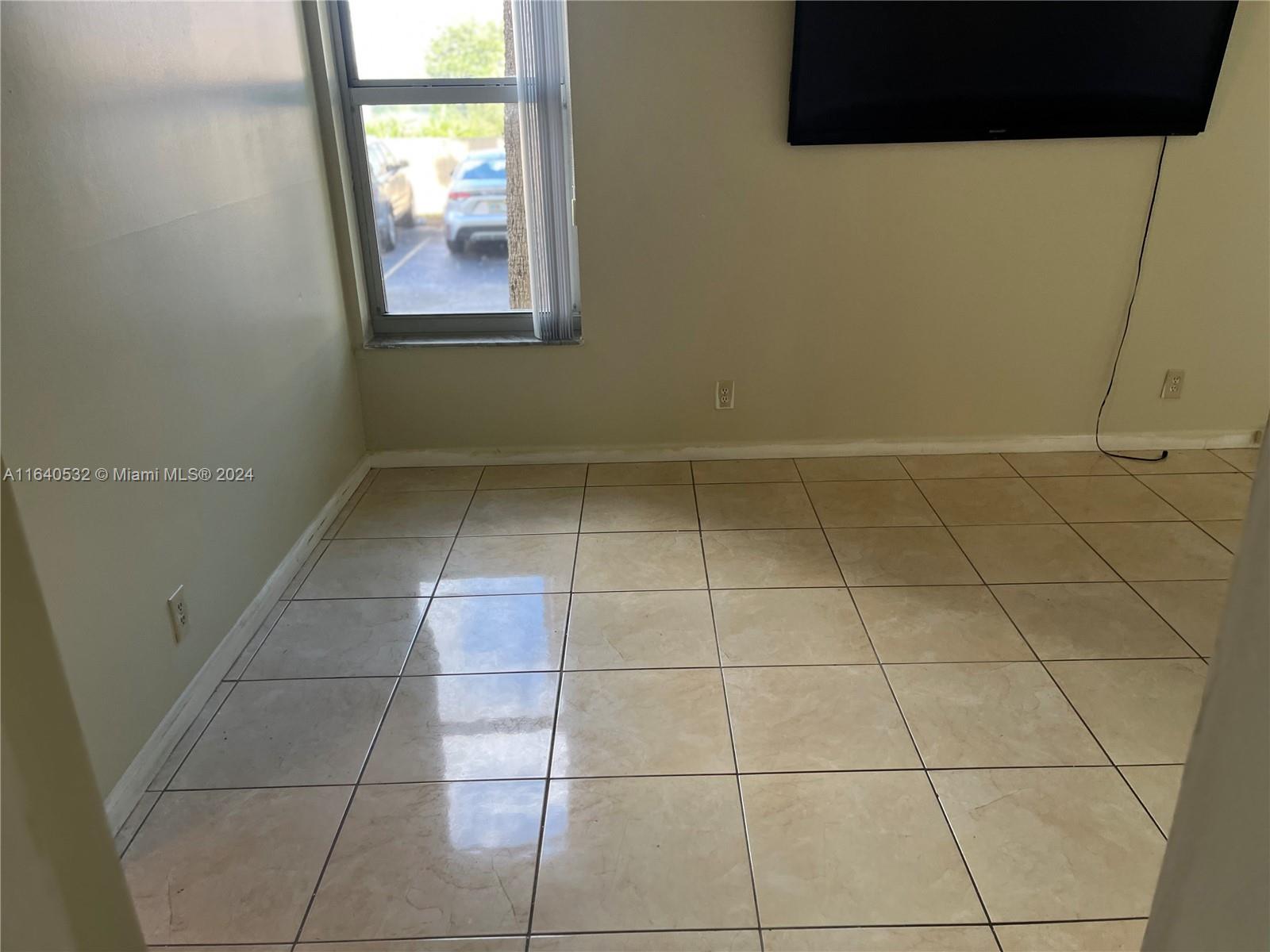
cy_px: 476
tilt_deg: -25.2
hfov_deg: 67.3
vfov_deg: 53.1
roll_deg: +1.2
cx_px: 635
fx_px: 954
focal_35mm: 26
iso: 125
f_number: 1.6
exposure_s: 1/120
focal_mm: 5.1
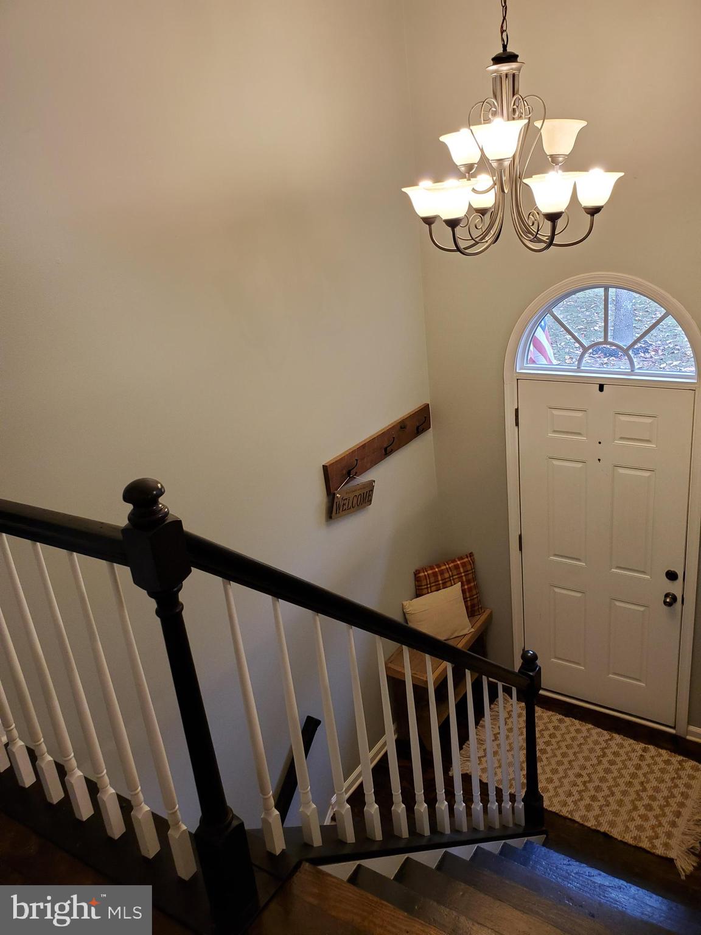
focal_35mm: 26
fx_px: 702
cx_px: 350
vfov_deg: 67.3
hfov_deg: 53.1
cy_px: 468
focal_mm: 4.3
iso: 200
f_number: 2.4
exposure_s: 1/39
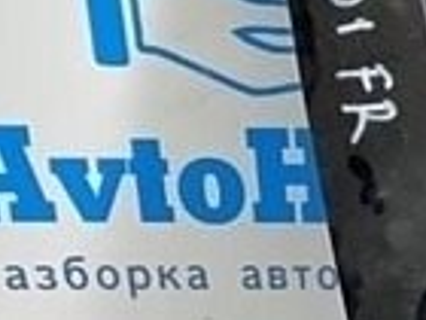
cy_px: 826
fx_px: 2338
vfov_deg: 7.2
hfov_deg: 8.0
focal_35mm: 190
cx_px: 1503
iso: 125
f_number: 1.8
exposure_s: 1/100
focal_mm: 4.25
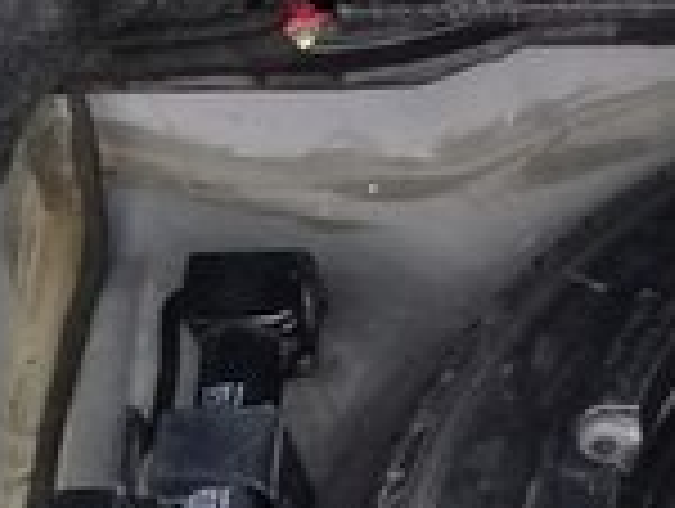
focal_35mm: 136
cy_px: 969
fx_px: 2656
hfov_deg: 13.5
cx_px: 1062
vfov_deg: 10.2
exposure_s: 1/33
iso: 100
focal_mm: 3.3
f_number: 2.2
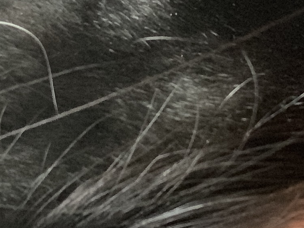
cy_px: 19
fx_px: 1151
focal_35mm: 131
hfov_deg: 15.0
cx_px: 198
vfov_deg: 11.2
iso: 640
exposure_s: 1/17
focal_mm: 2.87
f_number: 2.2
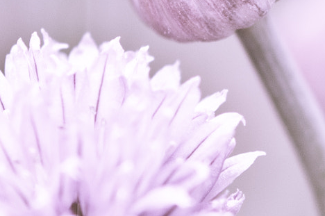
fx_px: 3553
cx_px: 210
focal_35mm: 394
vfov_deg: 3.5
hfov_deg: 5.2
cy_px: -20
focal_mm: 60
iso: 200
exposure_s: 1/640
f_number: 3
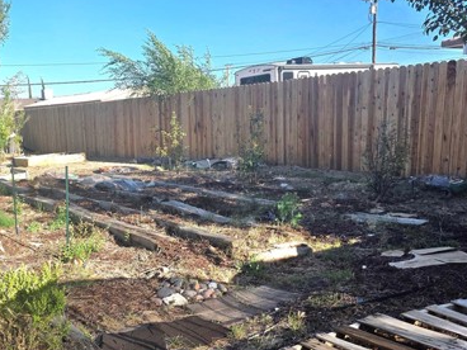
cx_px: 114
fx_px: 540
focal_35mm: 40
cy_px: 207
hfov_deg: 45.1
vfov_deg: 35.9
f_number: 1.7
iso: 80
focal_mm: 6.3
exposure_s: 1/5000
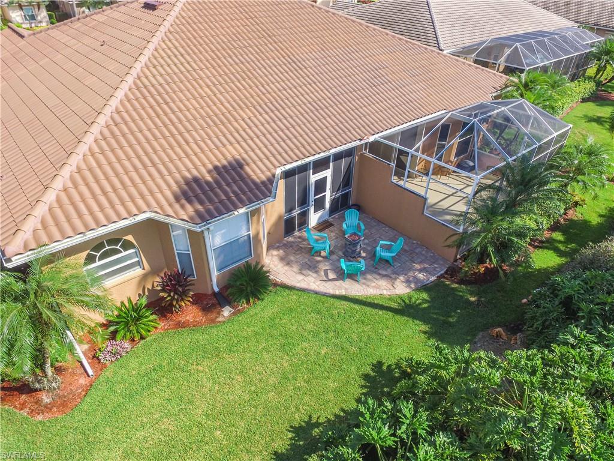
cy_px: 230
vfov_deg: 66.0
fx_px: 355
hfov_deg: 81.7
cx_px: 307
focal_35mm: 20
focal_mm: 3.61
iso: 100
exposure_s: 1/750
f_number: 2.8
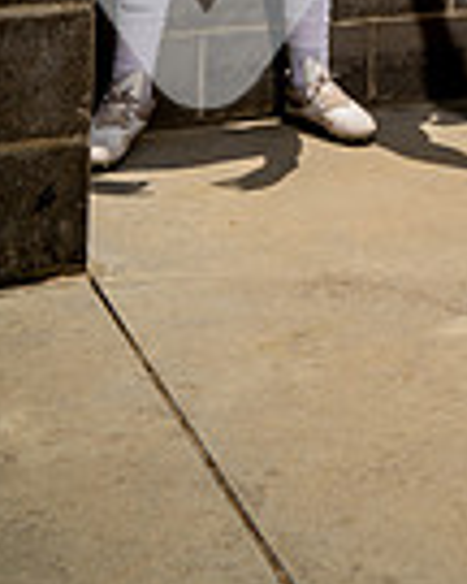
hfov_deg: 18.7
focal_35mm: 75
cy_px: -329
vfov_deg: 20.9
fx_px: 1296
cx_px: 636
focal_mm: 24
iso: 100
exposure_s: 1/250
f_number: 7.1
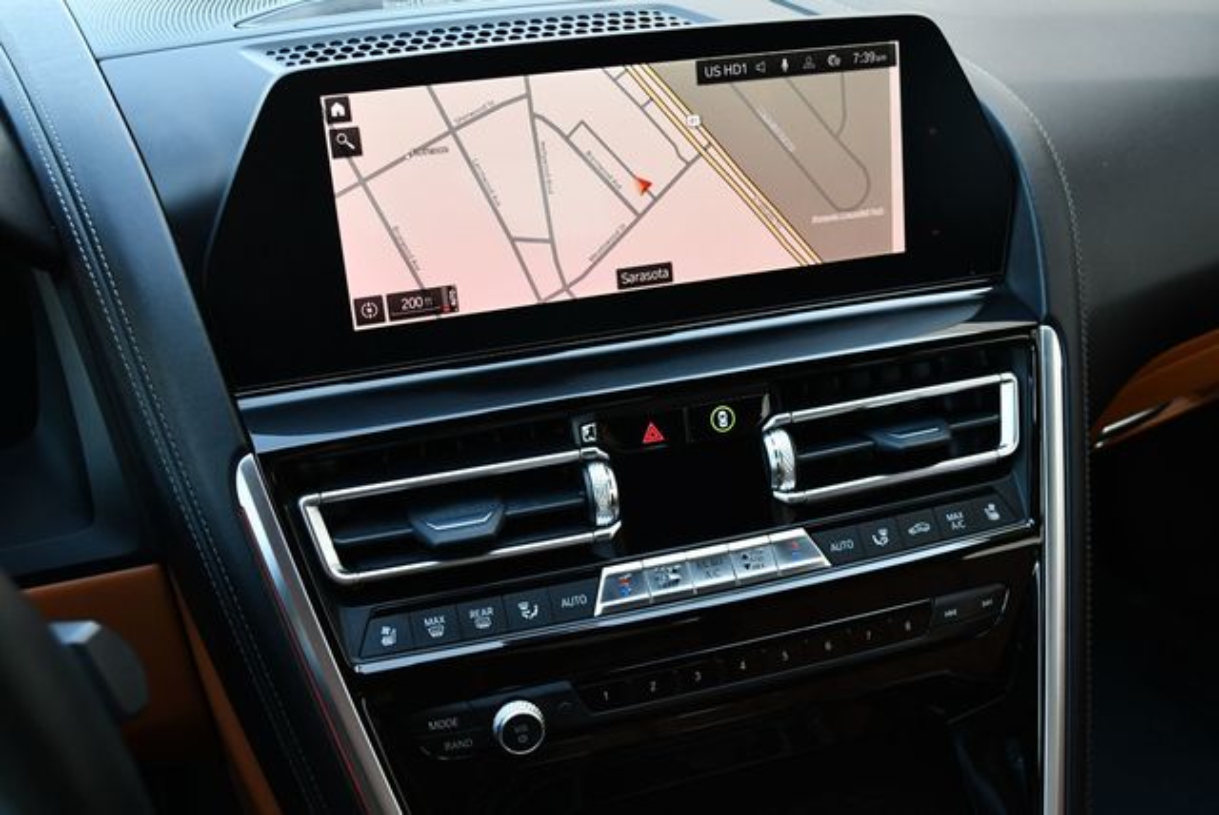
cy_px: 408
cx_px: 610
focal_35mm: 36
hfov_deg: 53.1
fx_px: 1220
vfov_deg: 36.9
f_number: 3.5
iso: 800
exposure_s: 1/200
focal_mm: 18
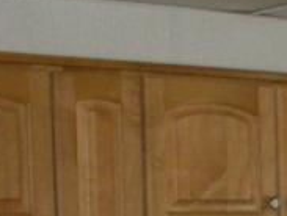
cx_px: 491
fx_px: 1670
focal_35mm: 201
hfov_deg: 9.4
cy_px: 517
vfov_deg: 7.0
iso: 236
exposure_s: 1/30
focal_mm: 6.3
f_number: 3.5
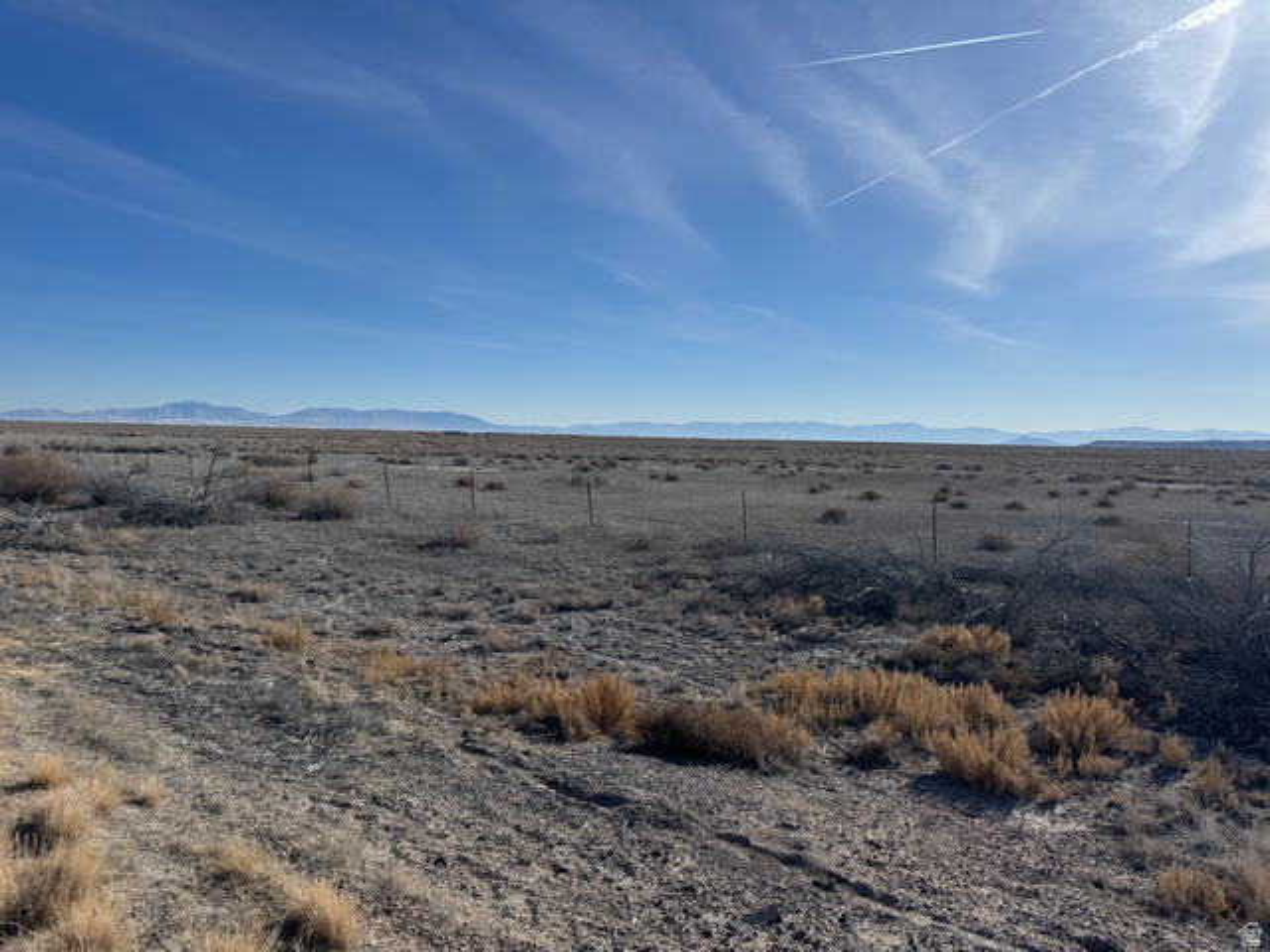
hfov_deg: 71.6
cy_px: 476
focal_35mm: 24
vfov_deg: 56.8
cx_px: 635
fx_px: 881
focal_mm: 6.76
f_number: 1.78
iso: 80
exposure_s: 1/9009
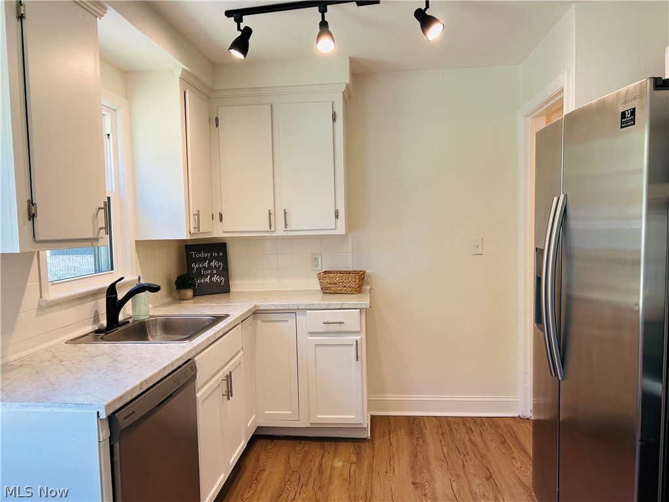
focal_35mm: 26
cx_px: 334
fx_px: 502
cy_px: 251
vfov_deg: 53.1
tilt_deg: -3.6
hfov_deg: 67.3
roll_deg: +2.6
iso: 64
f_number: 1.5
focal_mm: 5.7
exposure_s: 1/120
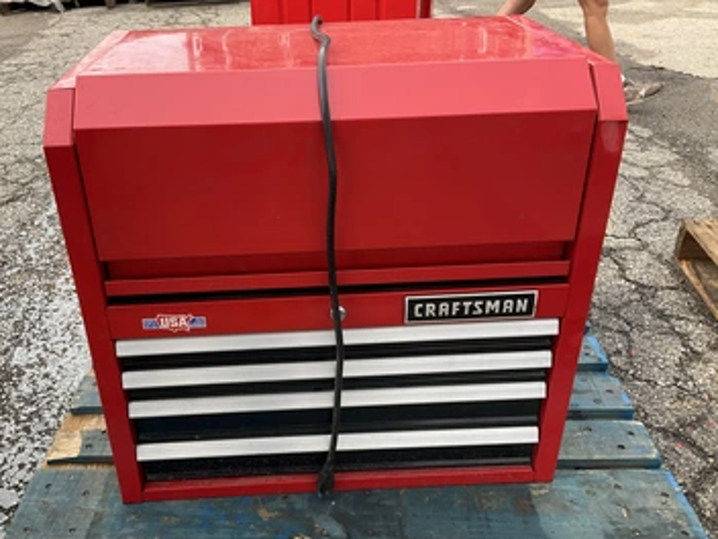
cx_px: 312
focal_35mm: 33
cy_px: 280
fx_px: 684
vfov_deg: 42.9
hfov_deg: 55.2
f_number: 1.8
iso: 32
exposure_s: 1/122
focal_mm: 3
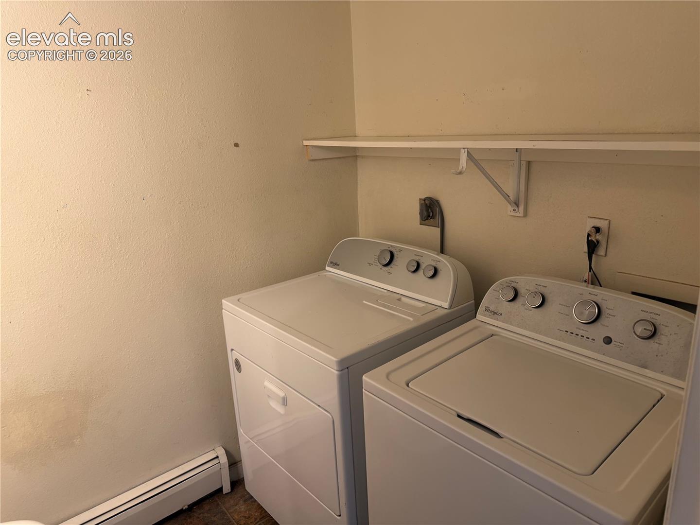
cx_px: 350
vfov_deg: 56.8
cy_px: 262
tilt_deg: -16.5
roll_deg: +2.4
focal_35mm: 24
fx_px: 485
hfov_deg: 71.6
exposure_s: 1/60
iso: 125
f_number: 1.78
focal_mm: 6.76
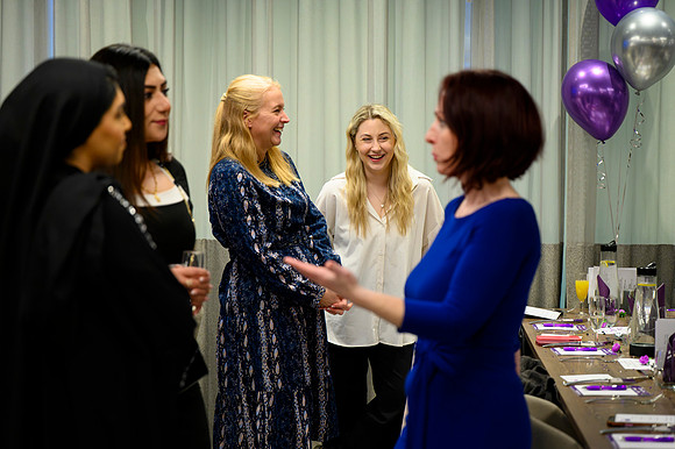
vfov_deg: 18.9
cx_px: 338
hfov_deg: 28.1
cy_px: 224
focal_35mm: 72
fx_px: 1348
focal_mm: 70
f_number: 2.8
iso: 1250
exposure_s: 1/200
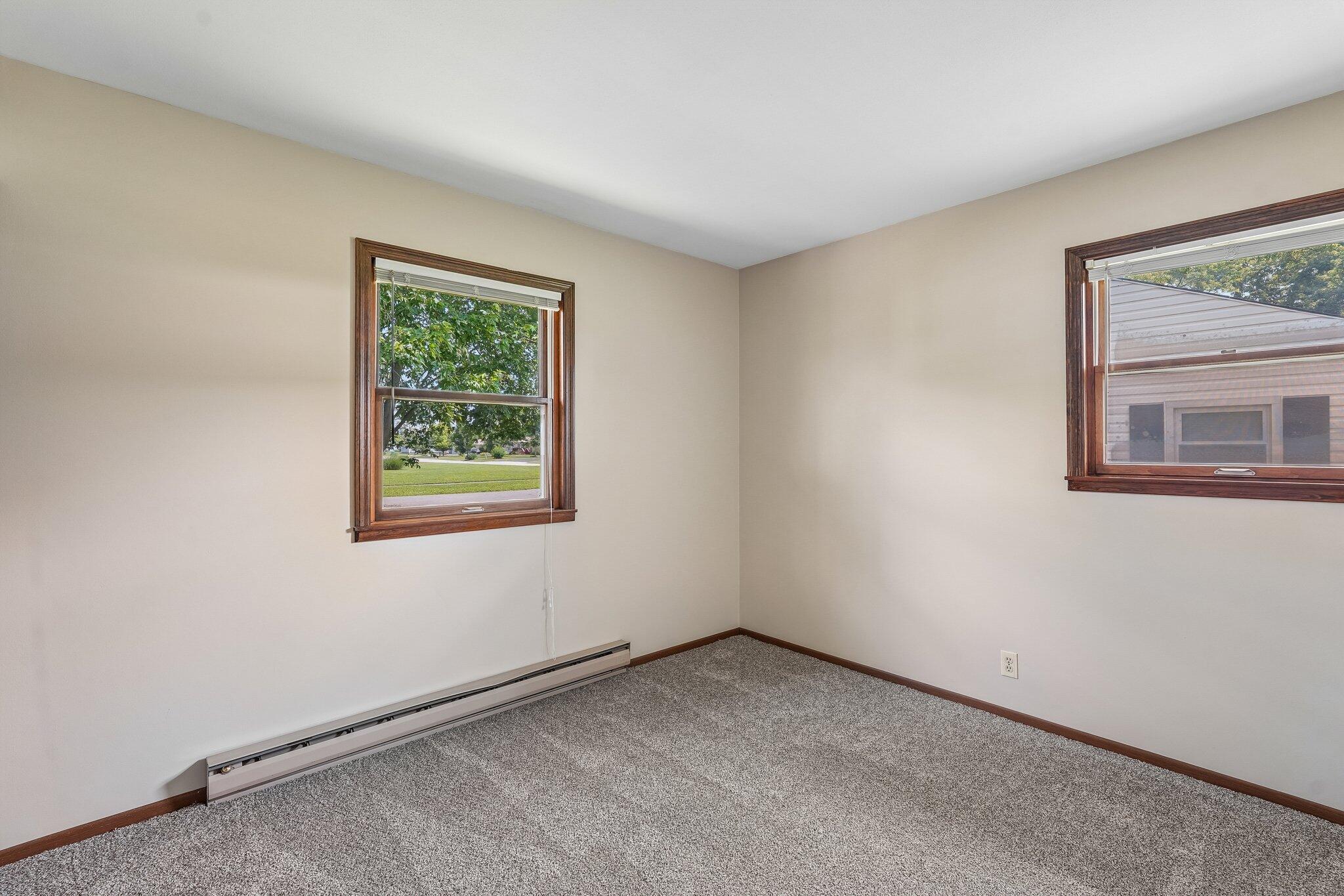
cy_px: 448
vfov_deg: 72.0
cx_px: 672
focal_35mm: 16
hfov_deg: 95.0
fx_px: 616
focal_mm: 16.5
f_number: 8
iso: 400
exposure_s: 1/20
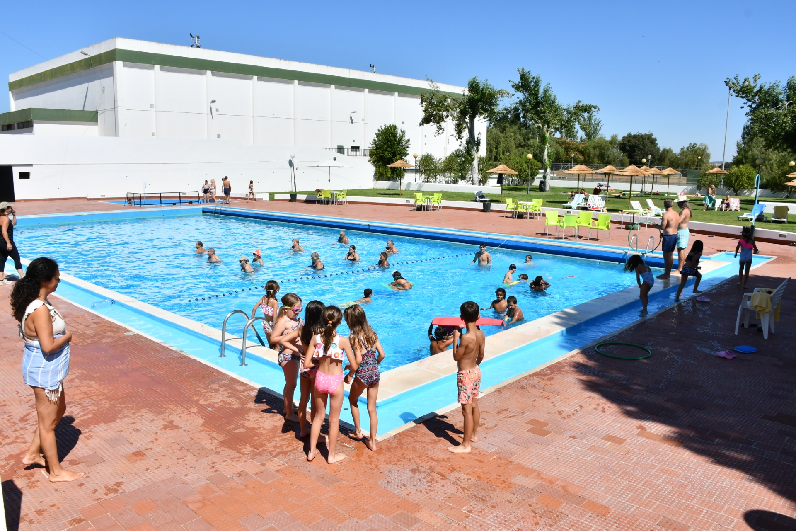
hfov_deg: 67.4
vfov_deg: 47.9
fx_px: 597
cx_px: 398
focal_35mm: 27
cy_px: 266
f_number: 8
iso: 200
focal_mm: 18
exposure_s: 1/800
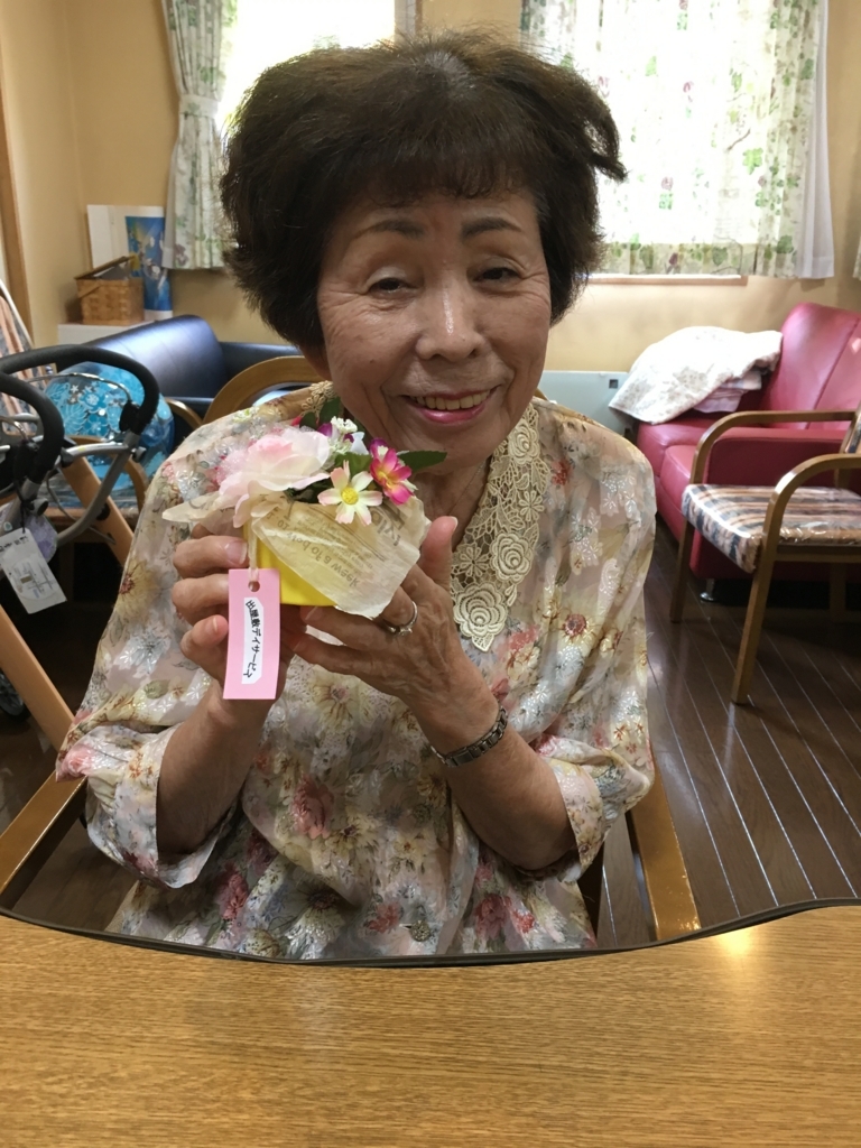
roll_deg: -0.7
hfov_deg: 48.2
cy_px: 574
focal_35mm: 29
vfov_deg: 61.7
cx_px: 430
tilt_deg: -18.7
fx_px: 962
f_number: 2.2
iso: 100
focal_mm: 4.15
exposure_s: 1/30
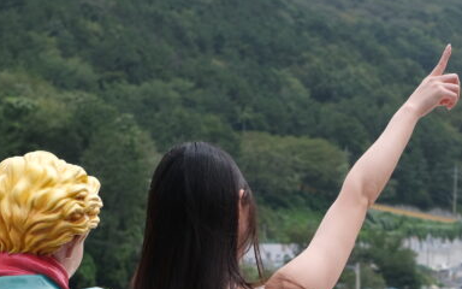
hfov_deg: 14.5
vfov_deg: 8.9
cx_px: 278
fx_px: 1813
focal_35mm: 144
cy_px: 399
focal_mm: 35
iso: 160
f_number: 4.5
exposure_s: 1/850
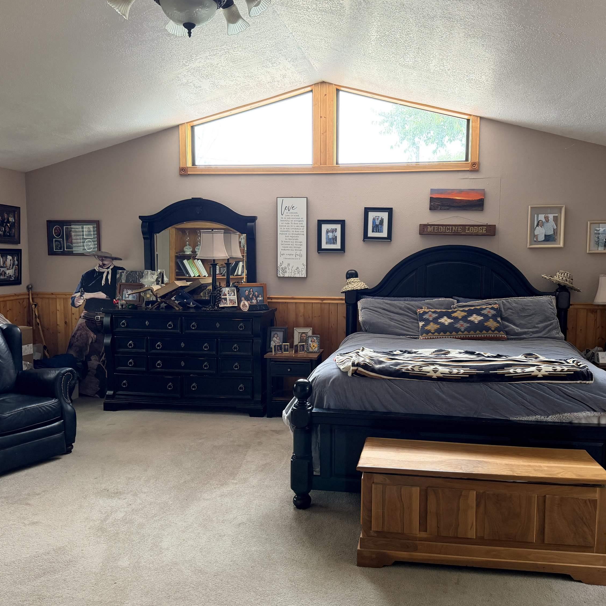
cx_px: 344
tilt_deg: -4.6
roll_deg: -0.5
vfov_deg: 55.6
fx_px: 574
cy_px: 300
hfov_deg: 55.4
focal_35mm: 29
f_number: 1.78
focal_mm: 6.76
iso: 200
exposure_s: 1/107
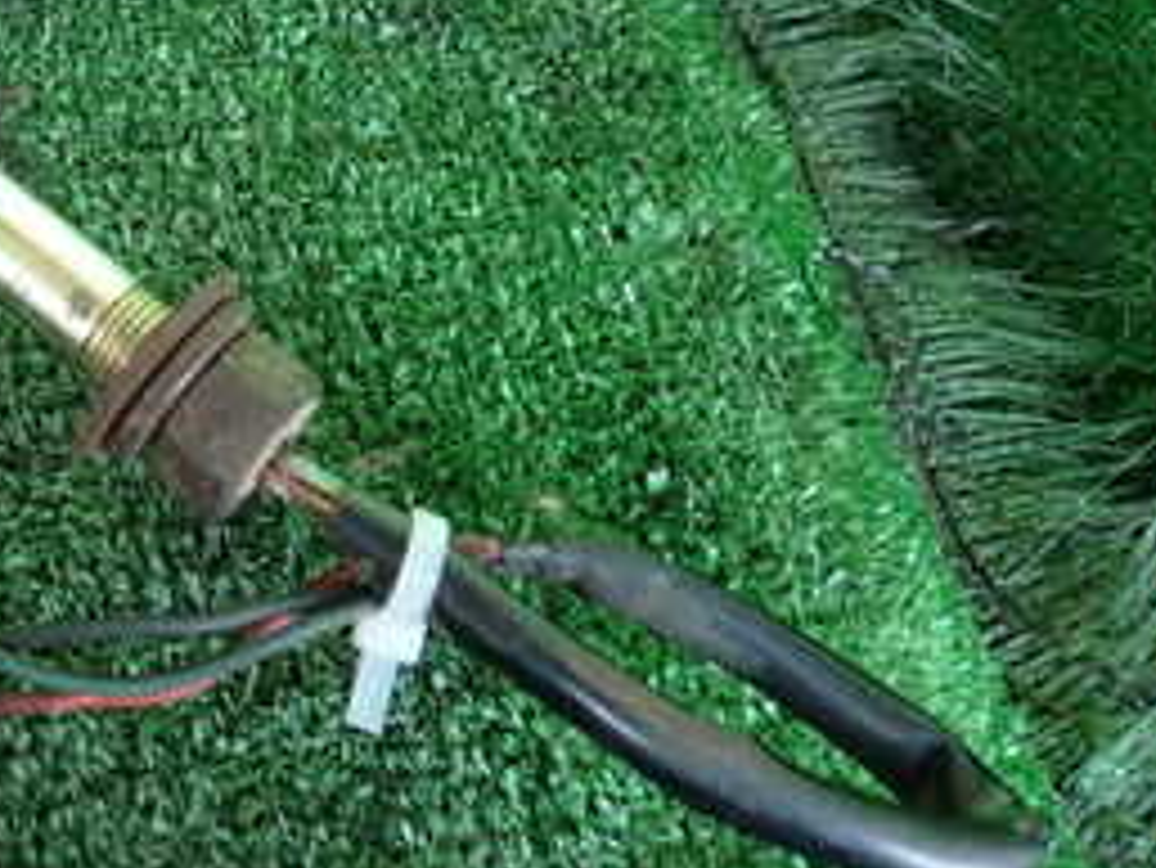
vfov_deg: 20.3
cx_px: -90
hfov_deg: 25.8
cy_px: -18
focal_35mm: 70
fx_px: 2339
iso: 125
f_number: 2.3
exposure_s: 1/60
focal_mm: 5.4
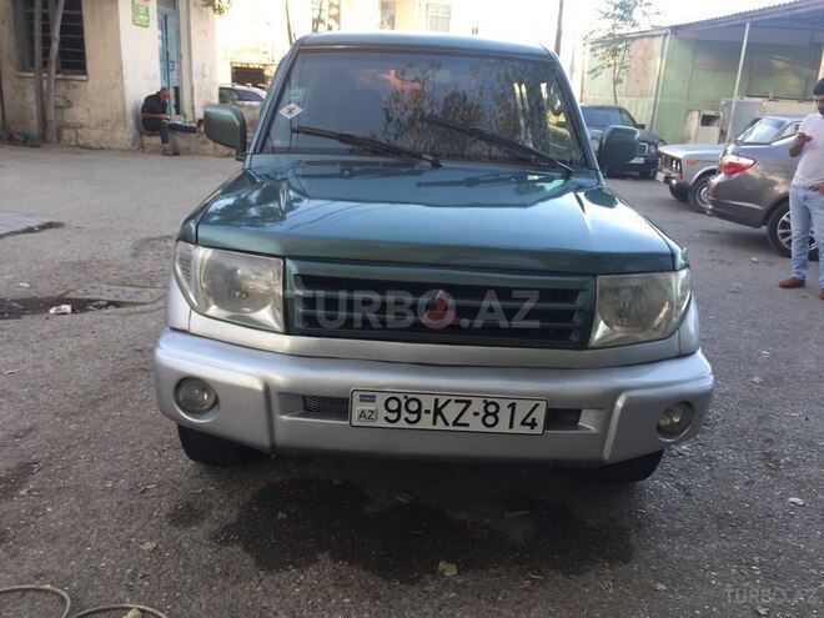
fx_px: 690
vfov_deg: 48.2
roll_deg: -4.1
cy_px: 309
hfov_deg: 61.7
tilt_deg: -16.3
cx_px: 412
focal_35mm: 29
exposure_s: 1/100
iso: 40
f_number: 2.2
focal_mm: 4.15
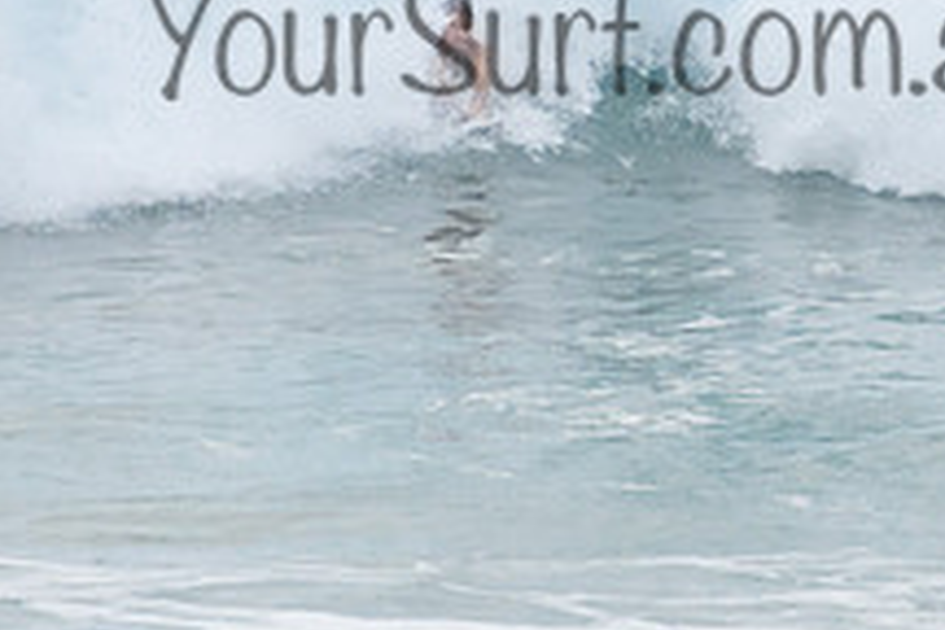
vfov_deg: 0.9
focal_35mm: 1474
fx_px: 38689
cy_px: -7
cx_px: 595
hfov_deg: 1.4
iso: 500
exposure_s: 1/1250
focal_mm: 400
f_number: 5.6
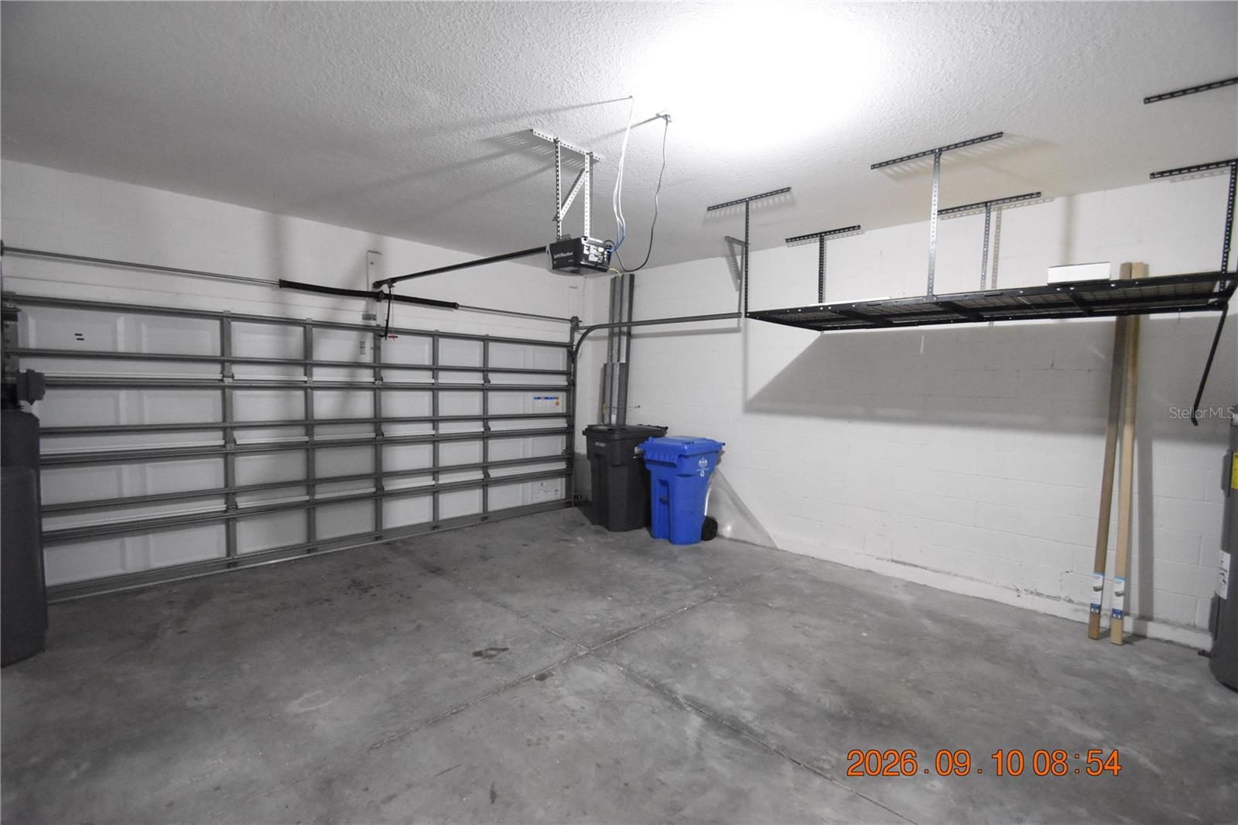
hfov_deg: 100.4
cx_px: 619
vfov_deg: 77.3
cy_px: 412
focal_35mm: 15
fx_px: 516
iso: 5000
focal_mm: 10
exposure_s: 1/60
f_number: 3.5
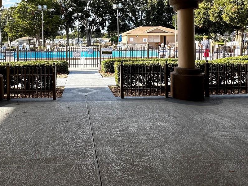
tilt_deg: -0.5
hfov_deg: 61.7
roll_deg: +0.1
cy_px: 42
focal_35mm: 28
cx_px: 80
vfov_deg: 47.5
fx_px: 201
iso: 40
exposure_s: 1/374
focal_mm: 2.22
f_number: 2.2
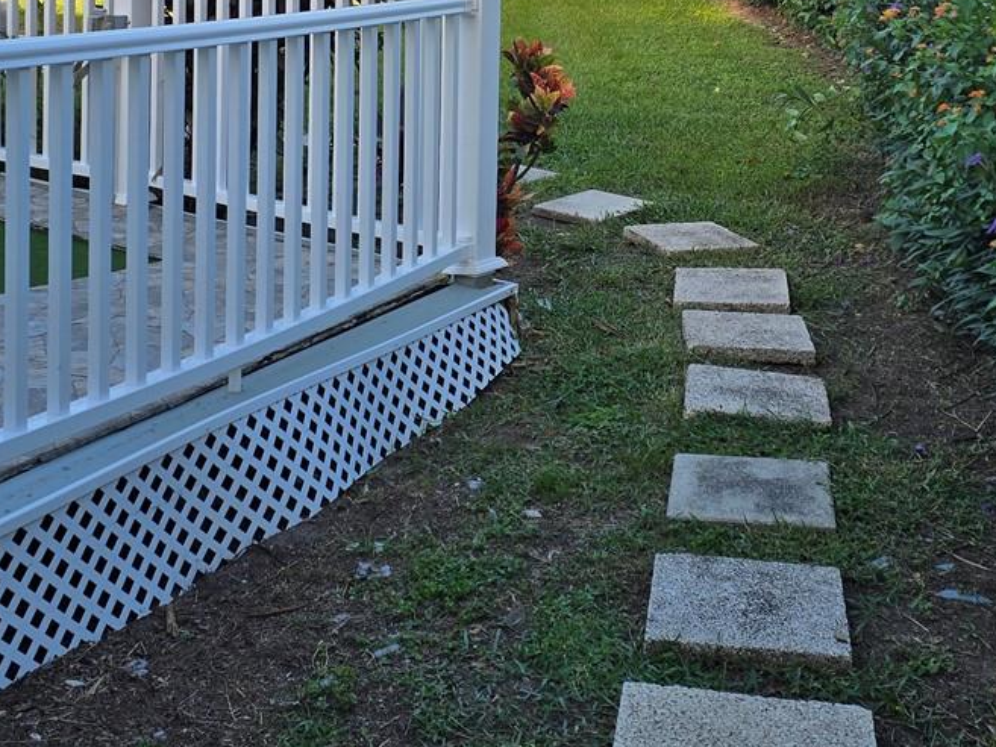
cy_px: 61
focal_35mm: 56
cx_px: 617
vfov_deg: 25.2
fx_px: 1612
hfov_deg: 34.2
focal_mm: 6.3
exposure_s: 1/311
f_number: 1.7
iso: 12
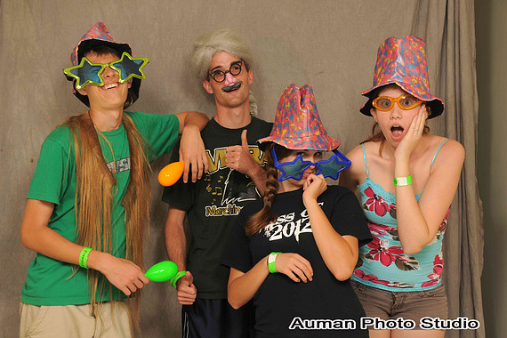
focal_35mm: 61
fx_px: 859
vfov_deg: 22.3
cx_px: 253
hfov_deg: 32.9
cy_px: 170
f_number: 6.3
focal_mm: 40
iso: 200
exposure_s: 1/125
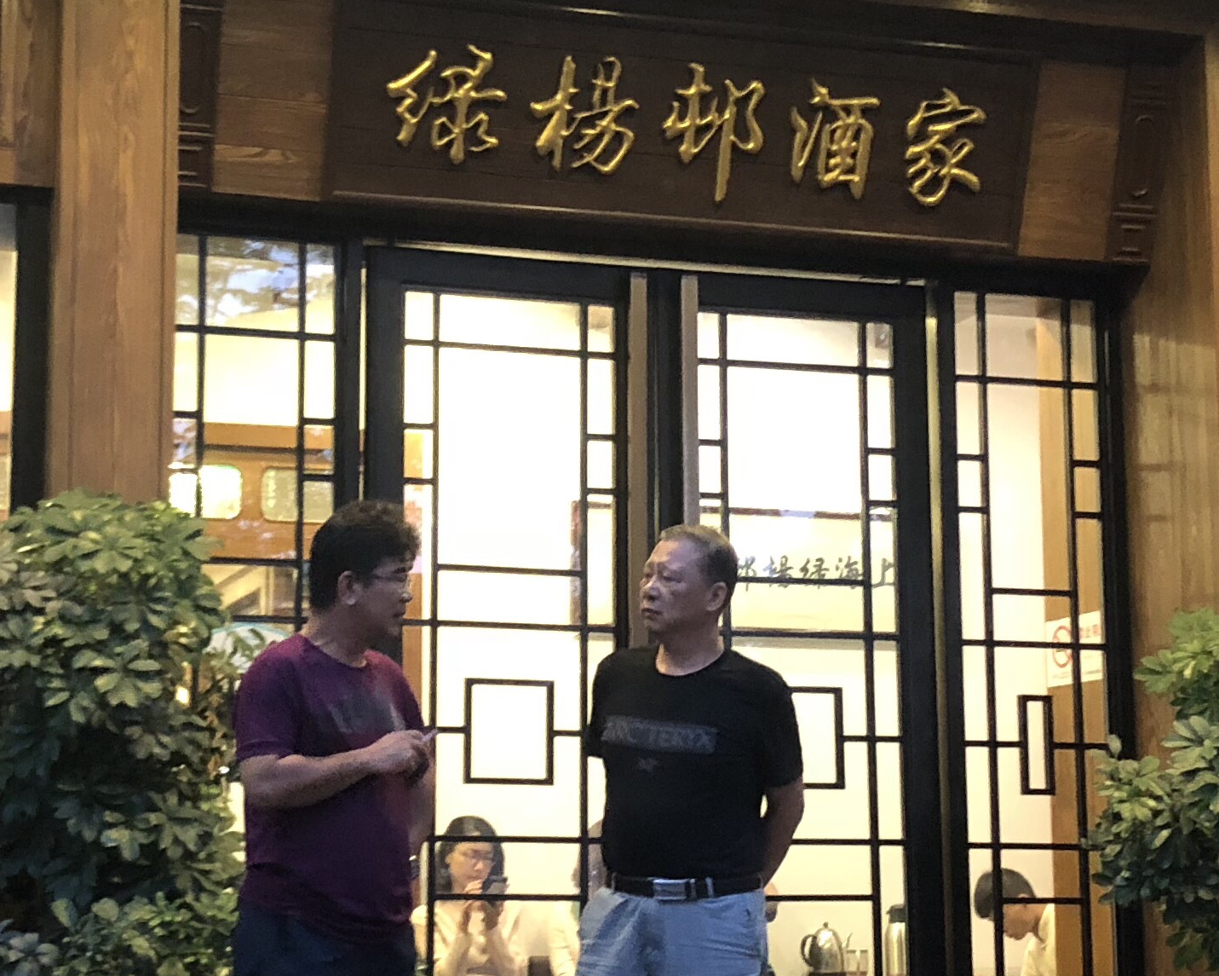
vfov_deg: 19.9
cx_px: 551
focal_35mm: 77
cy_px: 513
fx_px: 2778
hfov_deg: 24.7
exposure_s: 1/6
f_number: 1.8
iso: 100
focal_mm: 4
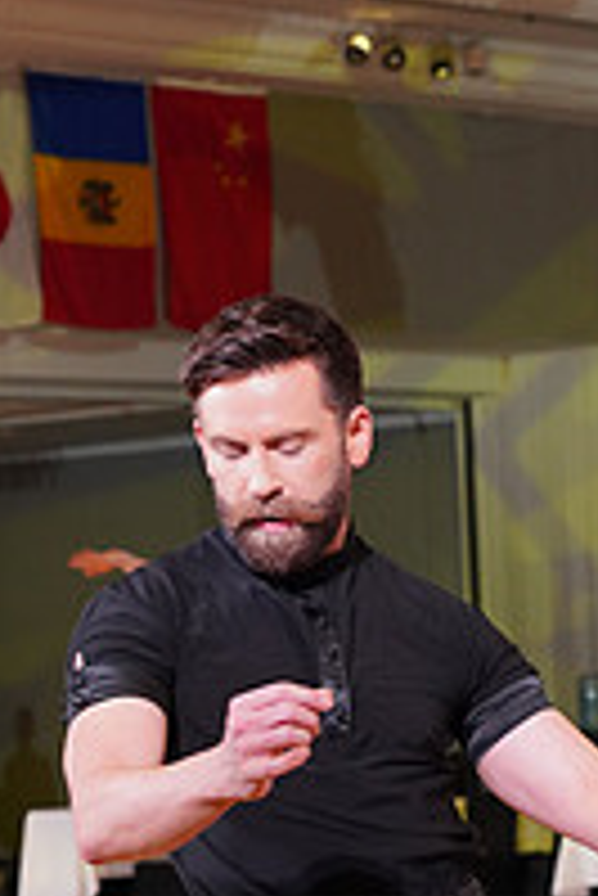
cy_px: 1049
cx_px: 758
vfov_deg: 12.1
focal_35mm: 166
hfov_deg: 8.2
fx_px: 4129
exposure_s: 1/160
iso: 1600
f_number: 5.6
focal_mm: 57
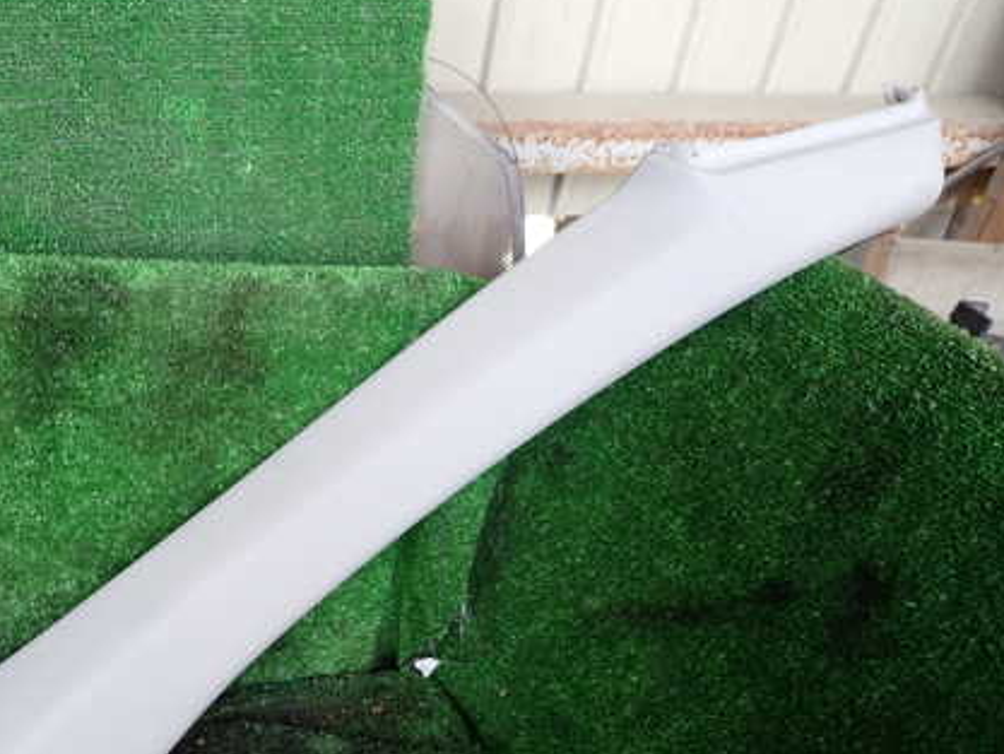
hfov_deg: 50.6
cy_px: 448
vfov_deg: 39.5
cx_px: 352
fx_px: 1044
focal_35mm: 36
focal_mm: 4.5
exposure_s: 1/60
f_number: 2
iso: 100
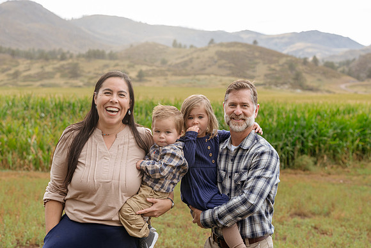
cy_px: 124
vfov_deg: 19.5
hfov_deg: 28.8
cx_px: 186
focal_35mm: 70
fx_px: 722
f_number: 5.6
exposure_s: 1/125
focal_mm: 70
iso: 200
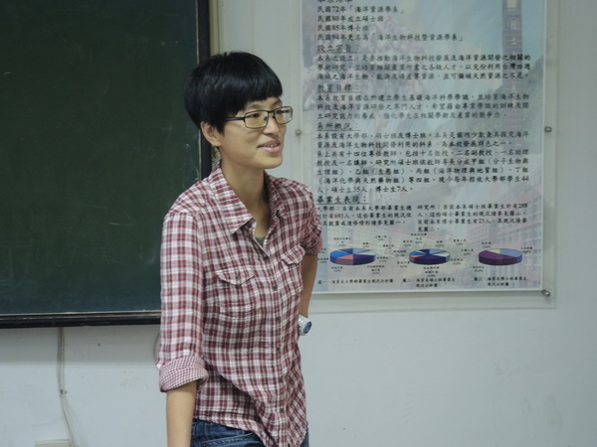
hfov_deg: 33.2
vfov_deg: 25.2
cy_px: 224
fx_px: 1000
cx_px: 298
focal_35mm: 58
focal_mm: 12.5
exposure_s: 1/15
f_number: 2.8
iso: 400
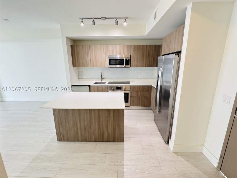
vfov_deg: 85.6
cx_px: 118
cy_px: 89
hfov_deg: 102.1
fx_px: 96
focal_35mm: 14
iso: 250
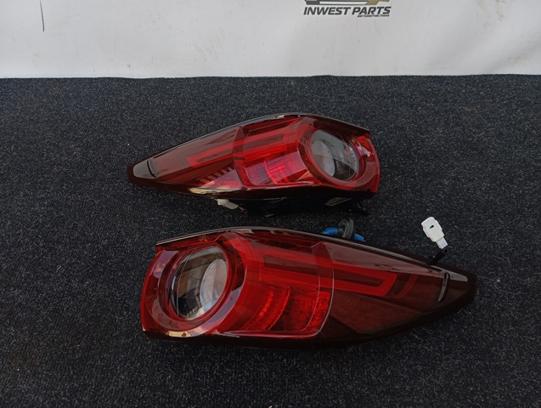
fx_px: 438
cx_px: 270
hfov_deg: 63.4
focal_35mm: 28
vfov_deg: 49.9
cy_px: 204
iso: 72
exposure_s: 1/100
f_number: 1.8
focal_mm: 4.22
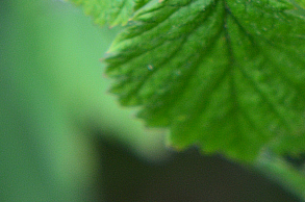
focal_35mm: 920
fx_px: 7778
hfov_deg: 2.2
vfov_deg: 1.5
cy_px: -84
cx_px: 260
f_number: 9
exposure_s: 1/30
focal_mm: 200
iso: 400
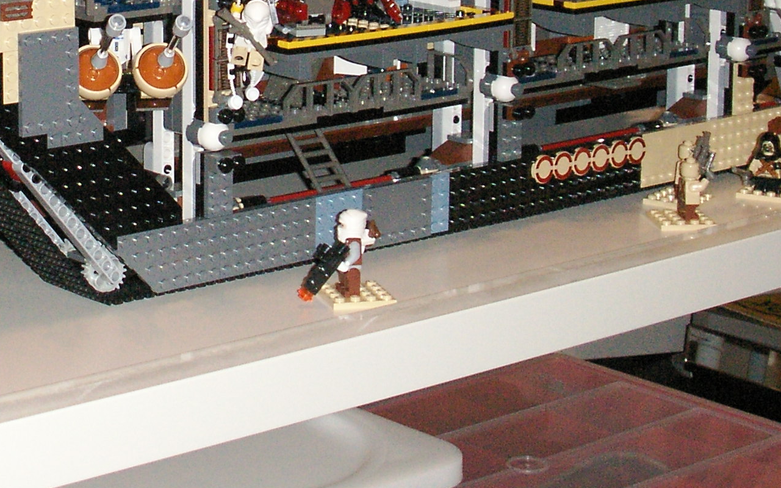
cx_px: 177
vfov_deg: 12.8
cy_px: -62
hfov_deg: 20.6
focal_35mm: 100
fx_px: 2128
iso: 160
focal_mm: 7.7
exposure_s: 1/40
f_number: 3.5
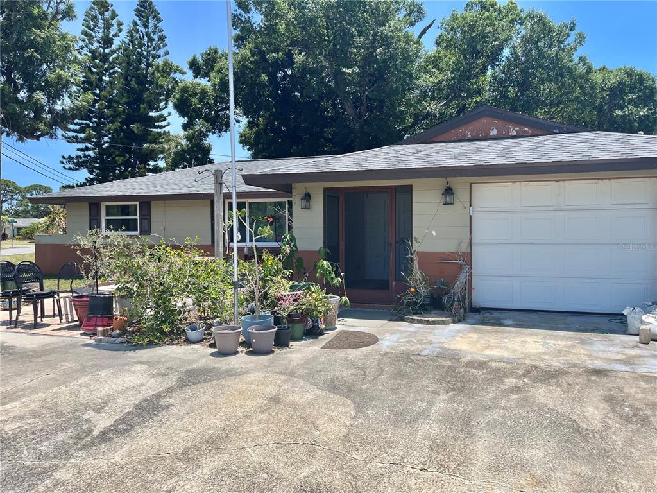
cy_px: 246
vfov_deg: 53.1
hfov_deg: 67.3
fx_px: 493
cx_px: 328
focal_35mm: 26
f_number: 1.6
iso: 50
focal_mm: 5.1
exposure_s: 1/3745
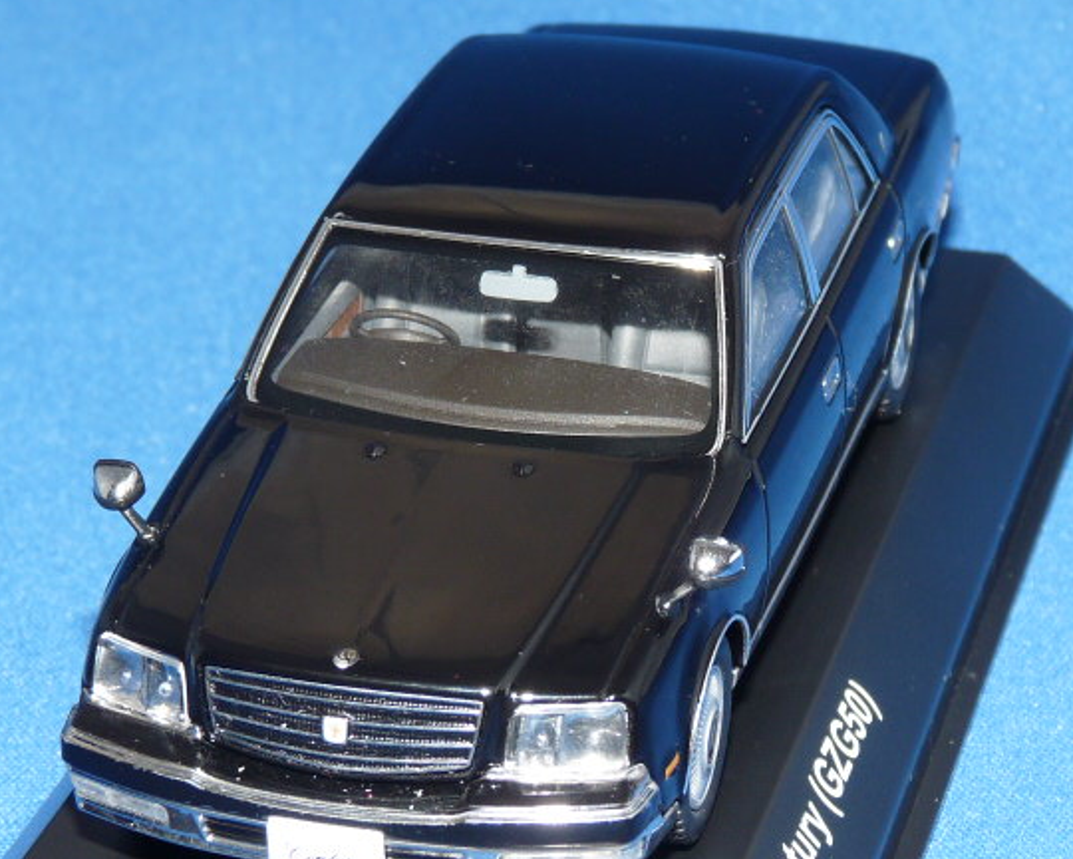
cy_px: 463
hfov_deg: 15.4
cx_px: 548
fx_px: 3970
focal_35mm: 125
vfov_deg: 12.3
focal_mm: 10.8
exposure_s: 1/30
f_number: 4
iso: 100
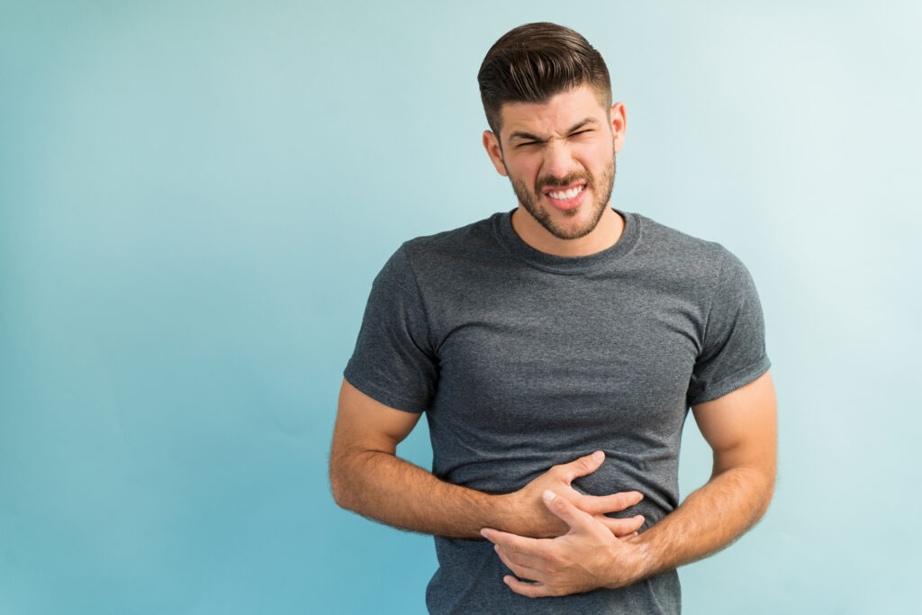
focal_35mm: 75
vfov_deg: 18.2
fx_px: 1921
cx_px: 461
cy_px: 308
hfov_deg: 27.0
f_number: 4.5
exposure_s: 1/160
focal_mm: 75
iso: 200
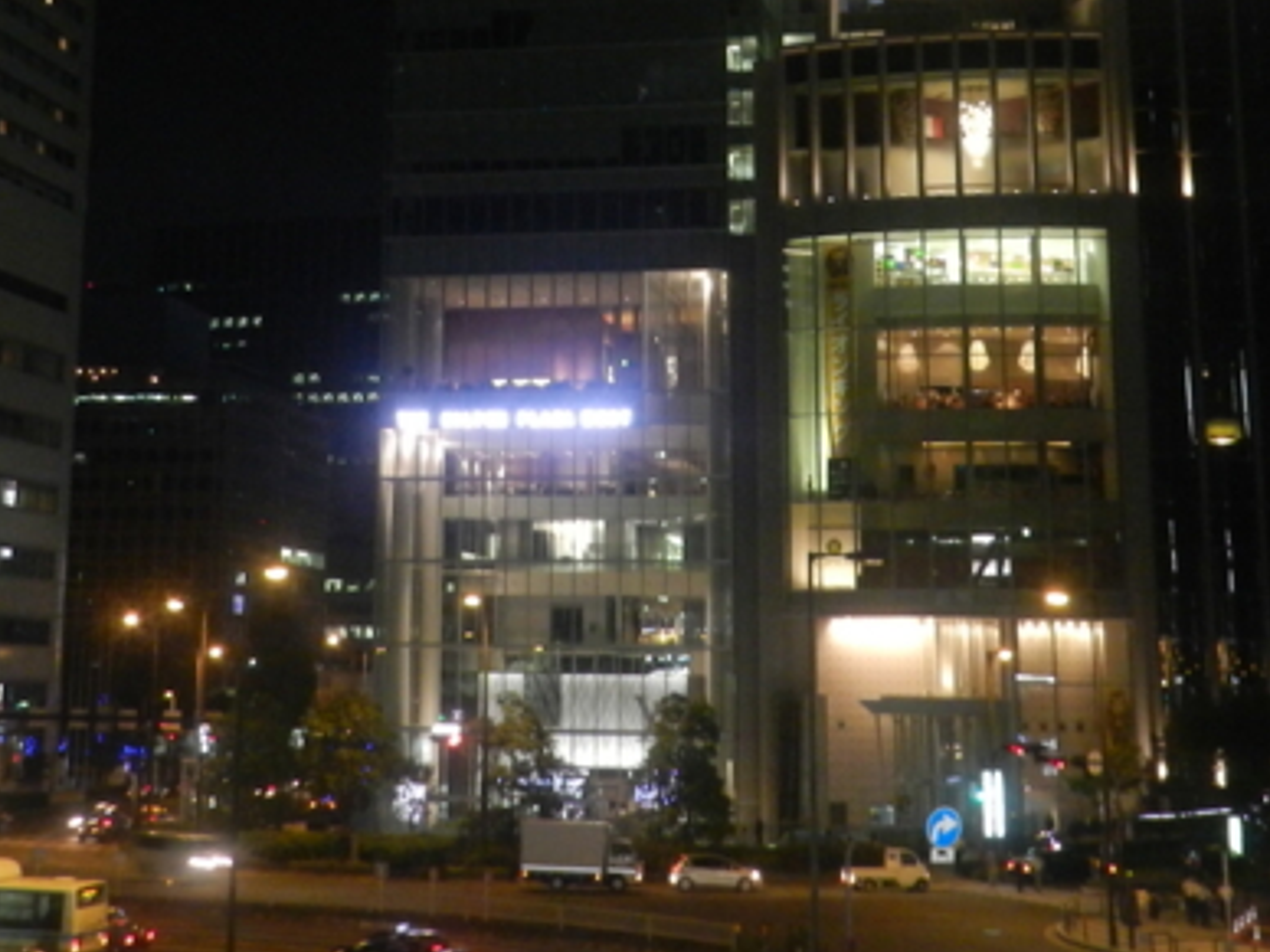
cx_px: 498
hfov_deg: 29.3
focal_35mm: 66
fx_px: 2421
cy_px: 79
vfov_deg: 21.7
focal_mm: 5.6
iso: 360
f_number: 3.7
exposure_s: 1/15
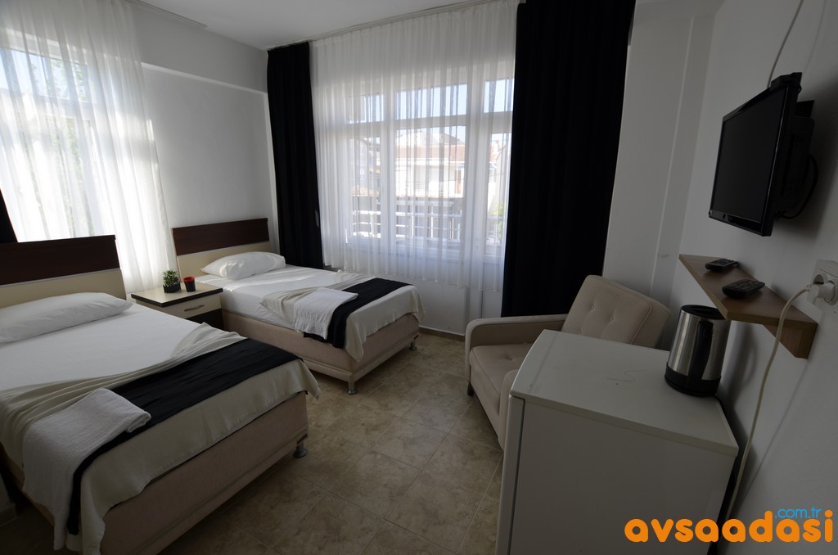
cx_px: 419
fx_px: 348
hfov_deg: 100.5
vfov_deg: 77.1
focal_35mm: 15
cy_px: 278
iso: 100
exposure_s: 1/60
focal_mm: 10
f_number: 5.6
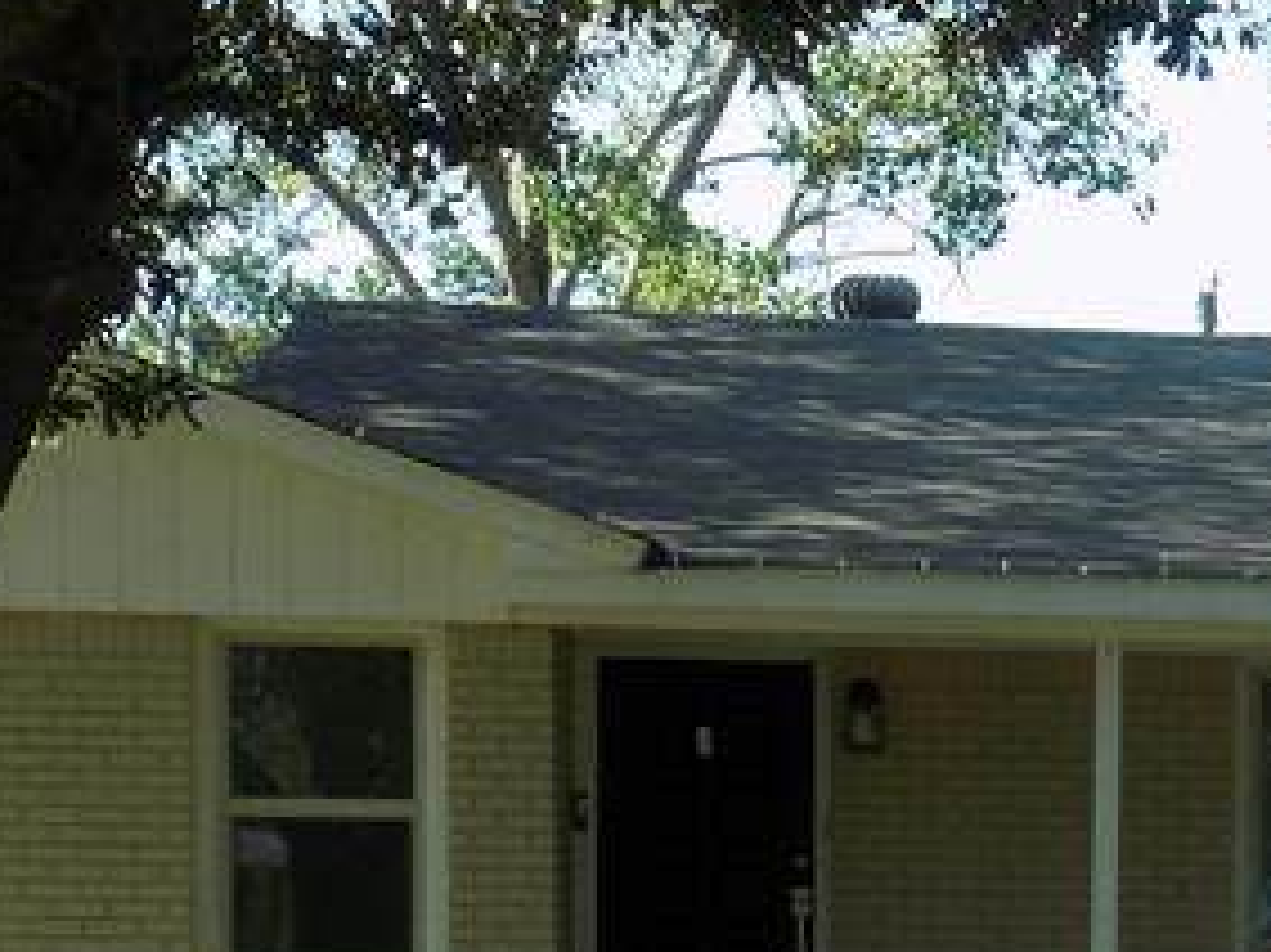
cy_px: 1302
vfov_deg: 11.7
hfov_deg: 15.3
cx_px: 1626
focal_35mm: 123
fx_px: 4514
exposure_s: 1/250
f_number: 3.4
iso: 80
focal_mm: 6.1
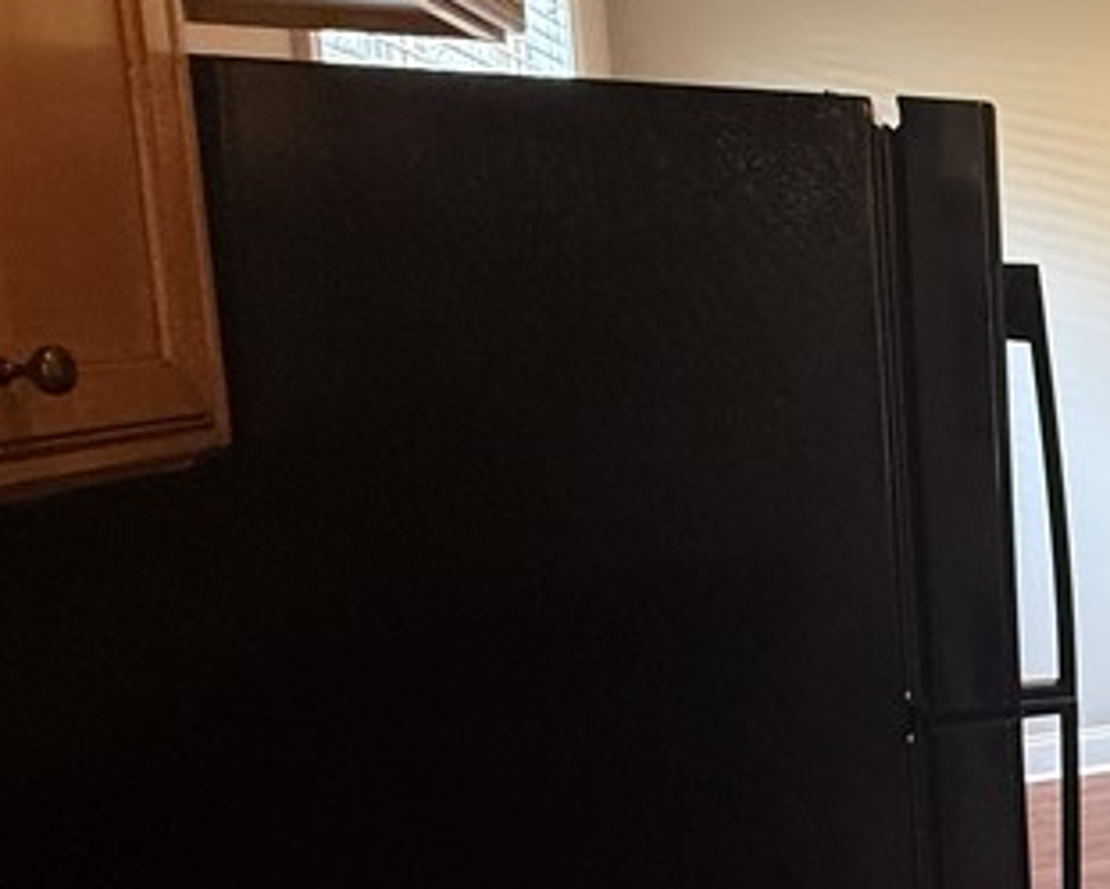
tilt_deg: -4.5
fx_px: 1479
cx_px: 1774
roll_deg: -0.2
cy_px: 461
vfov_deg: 33.4
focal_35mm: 45
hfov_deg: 26.0
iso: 200
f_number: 2.2
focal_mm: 2.22
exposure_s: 1/60
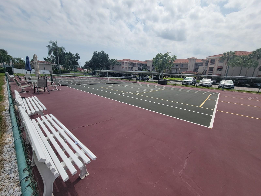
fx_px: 98
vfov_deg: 89.9
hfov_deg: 106.2
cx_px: 130
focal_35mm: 13
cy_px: 98
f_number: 2.2
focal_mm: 2.2
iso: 50
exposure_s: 1/3300
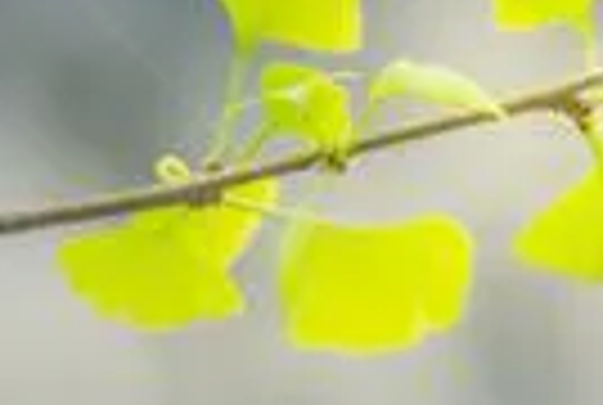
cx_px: 396
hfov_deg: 5.3
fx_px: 6564
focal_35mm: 391
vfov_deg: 3.5
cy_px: -214
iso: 100
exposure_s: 1/1000
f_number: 2.8
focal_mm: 75
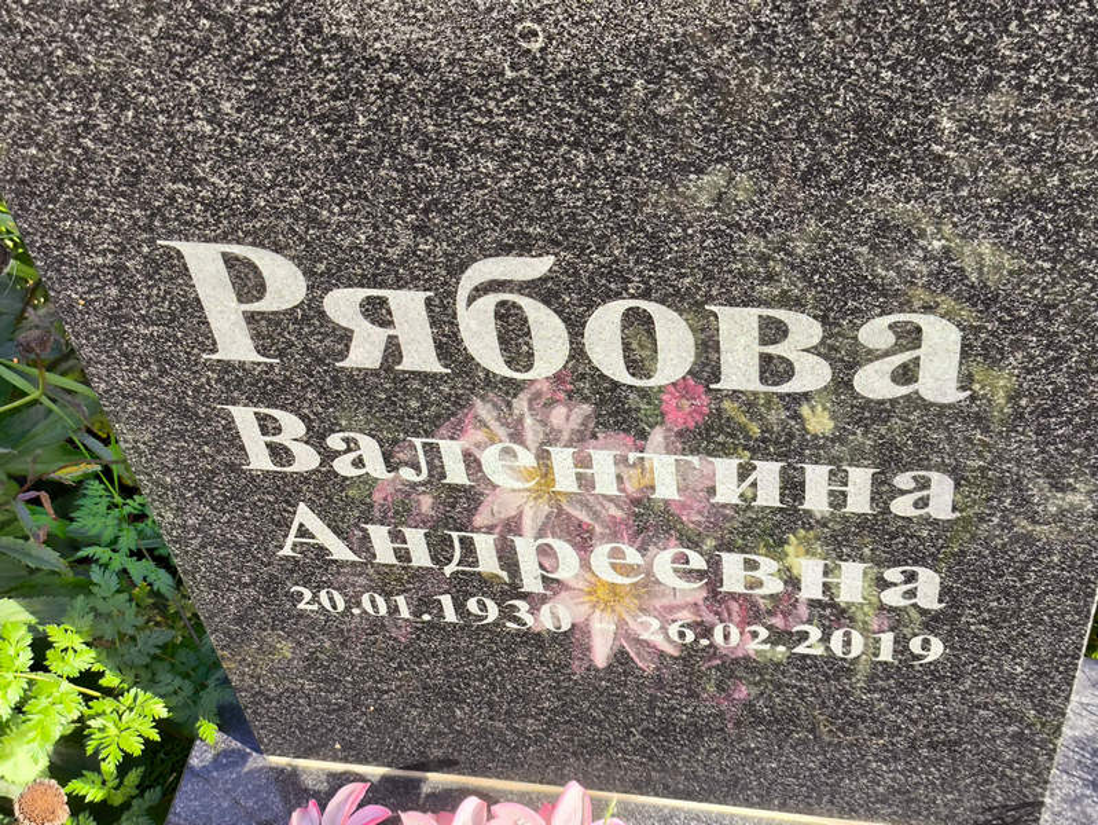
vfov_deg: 29.1
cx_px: 549
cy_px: 412
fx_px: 1587
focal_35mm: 50
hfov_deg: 38.2
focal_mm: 4.71
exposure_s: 1/470
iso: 50
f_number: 1.7
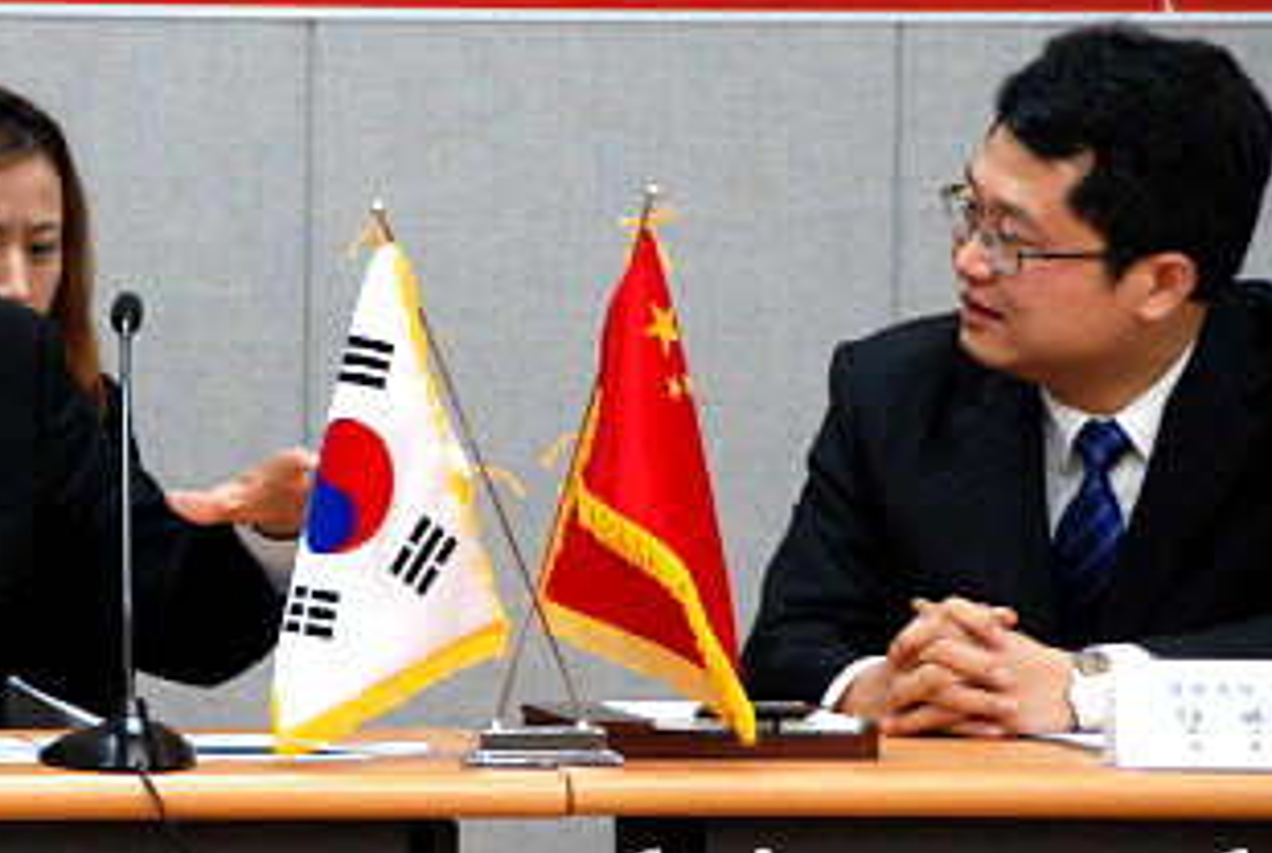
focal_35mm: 327
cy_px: 338
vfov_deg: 4.2
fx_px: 11569
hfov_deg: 6.3
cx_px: 402
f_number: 5.6
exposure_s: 1/60
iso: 1250
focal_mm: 135
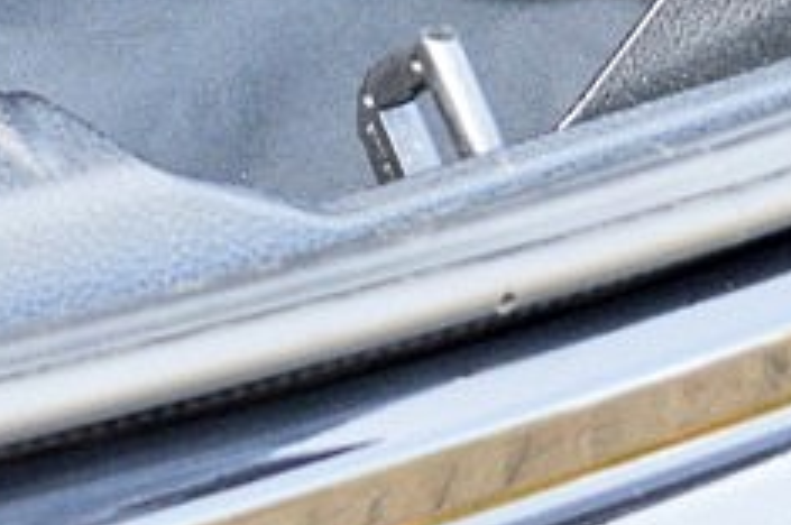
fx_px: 5003
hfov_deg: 8.8
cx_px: -434
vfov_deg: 5.6
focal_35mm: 228
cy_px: -1013
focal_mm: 22
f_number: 5
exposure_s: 1/60
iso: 800
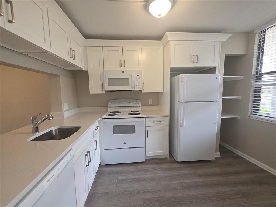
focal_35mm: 13
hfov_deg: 106.2
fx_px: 104
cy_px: 104
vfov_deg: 89.9
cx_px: 138
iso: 80
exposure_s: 1/60
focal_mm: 2.2
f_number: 1.9
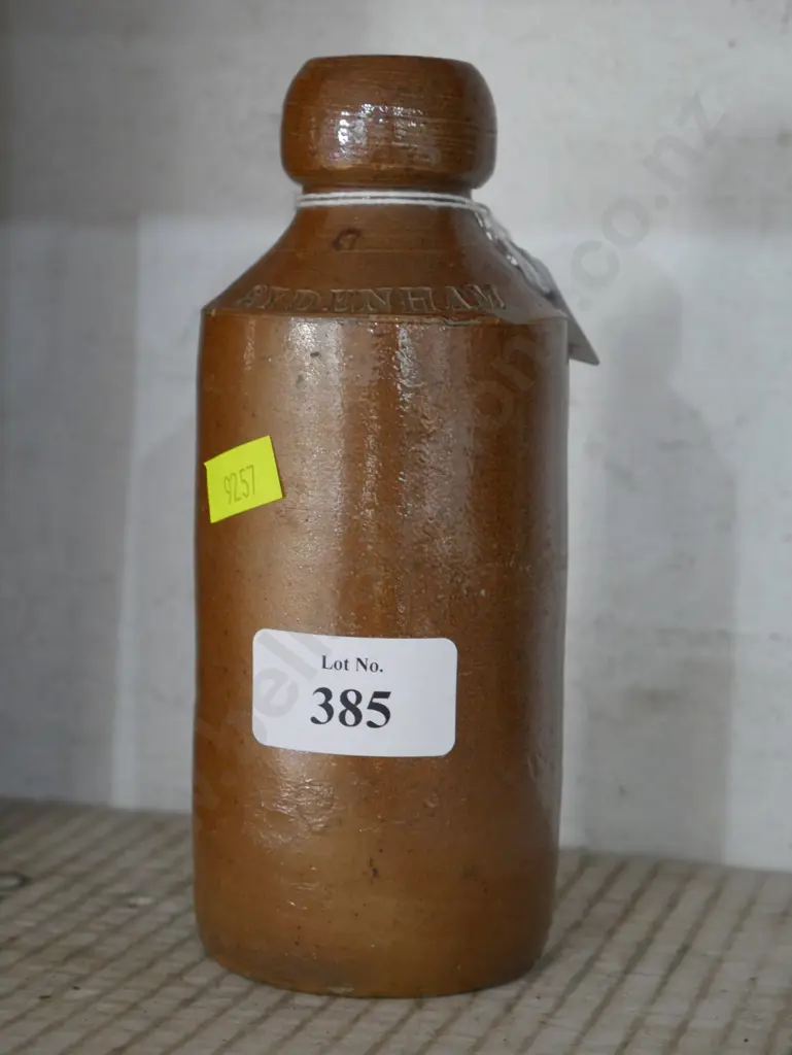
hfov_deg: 19.9
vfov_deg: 26.3
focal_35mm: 74
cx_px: 396
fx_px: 2256
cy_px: 528
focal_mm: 37
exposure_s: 1/40
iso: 3200
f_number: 5.5
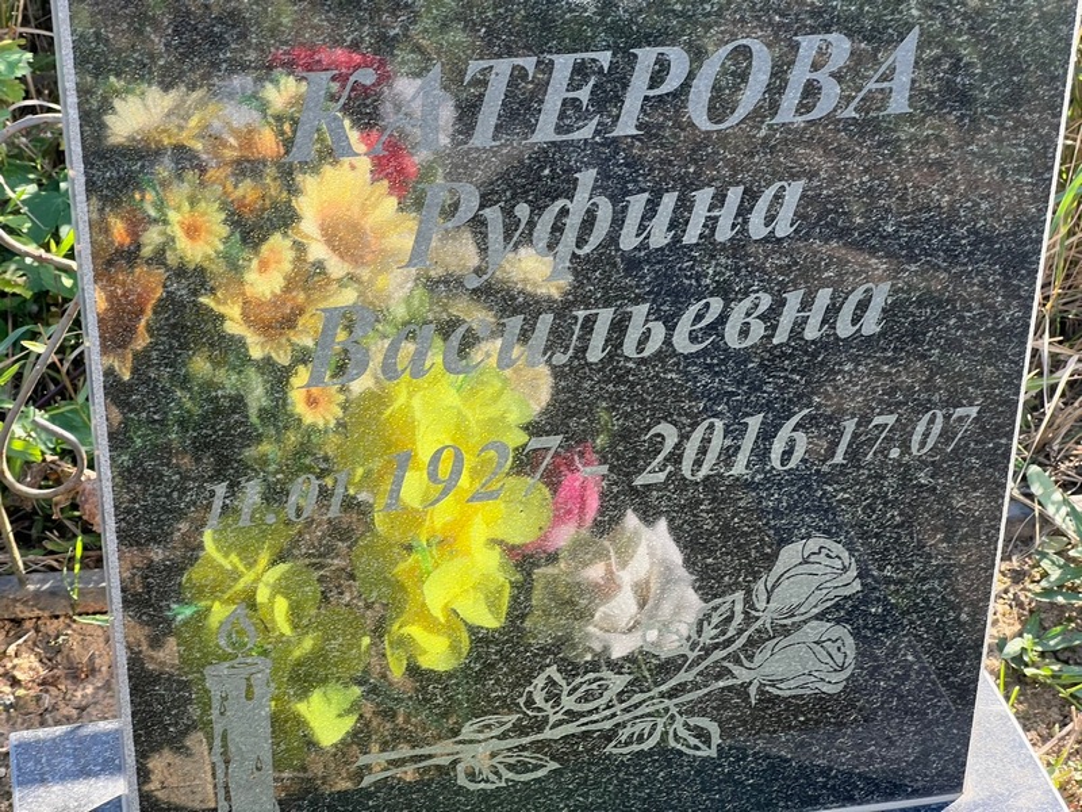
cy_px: 406
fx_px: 2407
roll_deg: -1.3
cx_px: 541
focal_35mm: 77
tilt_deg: -32.3
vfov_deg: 19.1
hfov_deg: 25.3
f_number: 2.8
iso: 32
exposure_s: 1/99
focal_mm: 9
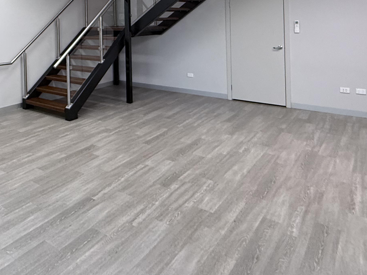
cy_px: 25
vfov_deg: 41.6
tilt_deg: -0.5
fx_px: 329
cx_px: 69
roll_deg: +0.9
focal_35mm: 31
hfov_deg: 54.0
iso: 320
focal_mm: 2.22
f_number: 2.2
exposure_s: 1/100
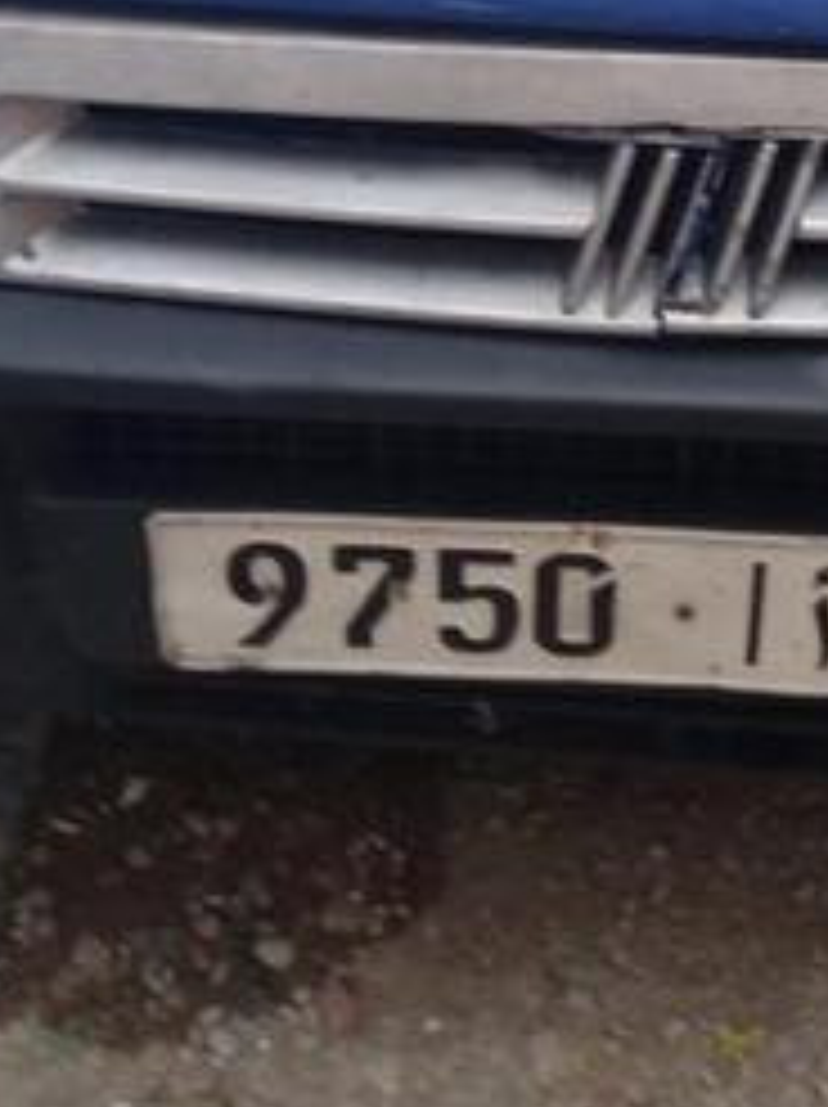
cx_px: 698
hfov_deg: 15.9
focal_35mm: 92
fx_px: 2939
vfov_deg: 20.0
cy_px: -214
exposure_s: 1/100
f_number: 1.8
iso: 150
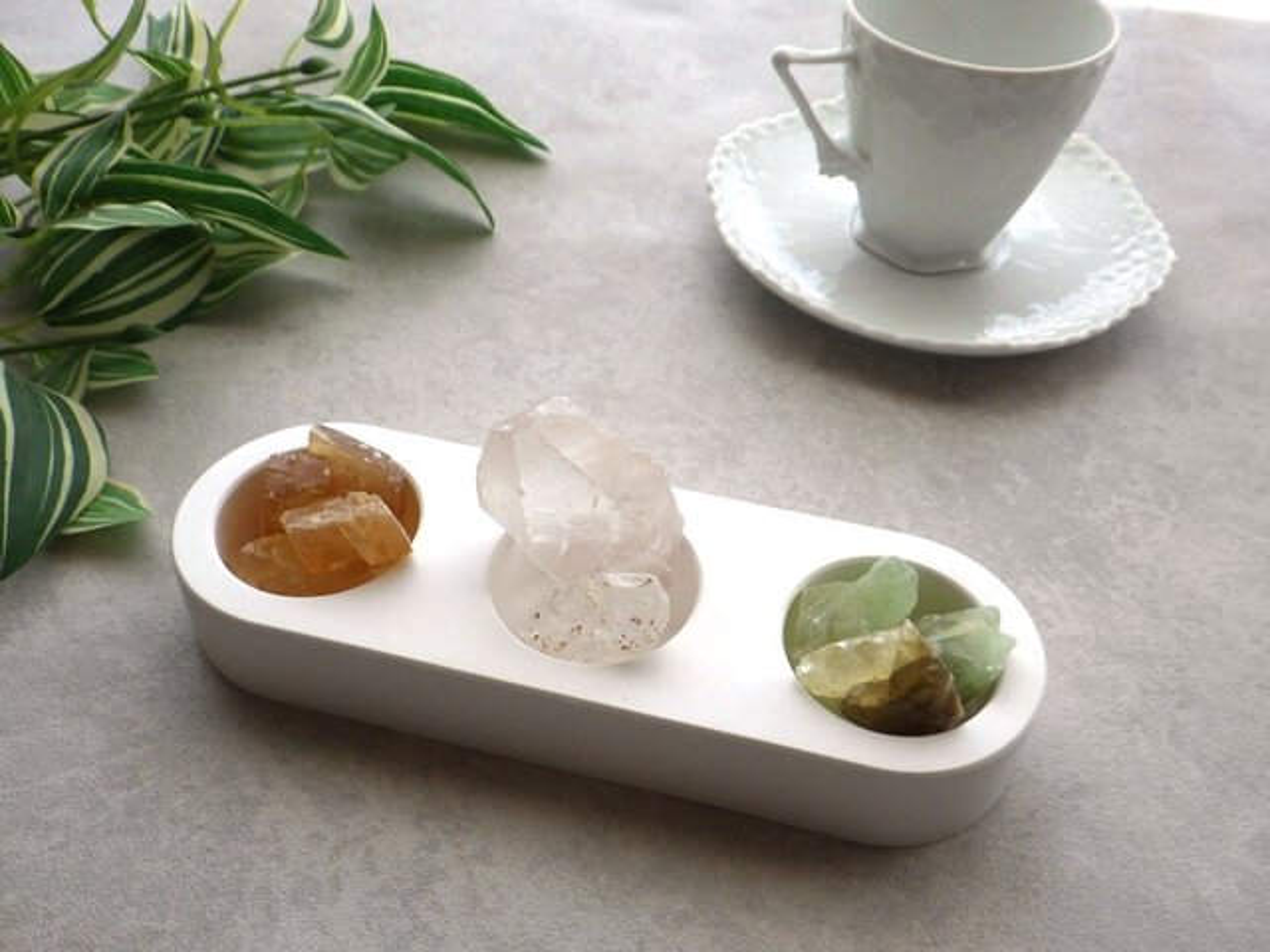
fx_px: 1247
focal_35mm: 34
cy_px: 476
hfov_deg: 54.0
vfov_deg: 41.8
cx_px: 635
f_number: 3.8
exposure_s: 1/50
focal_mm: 6.1
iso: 160
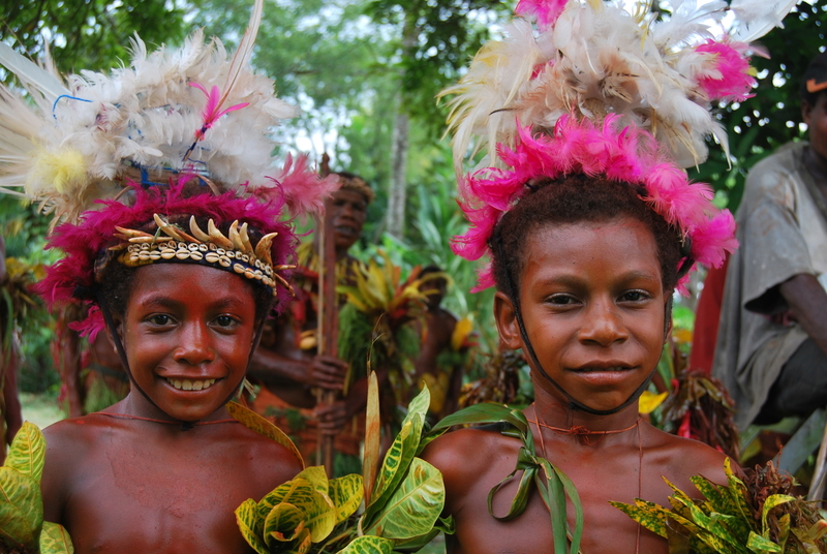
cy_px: 277
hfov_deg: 38.8
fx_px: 1173
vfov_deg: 26.6
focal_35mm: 51
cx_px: 414
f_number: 5.6
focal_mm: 34
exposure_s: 1/125
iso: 100
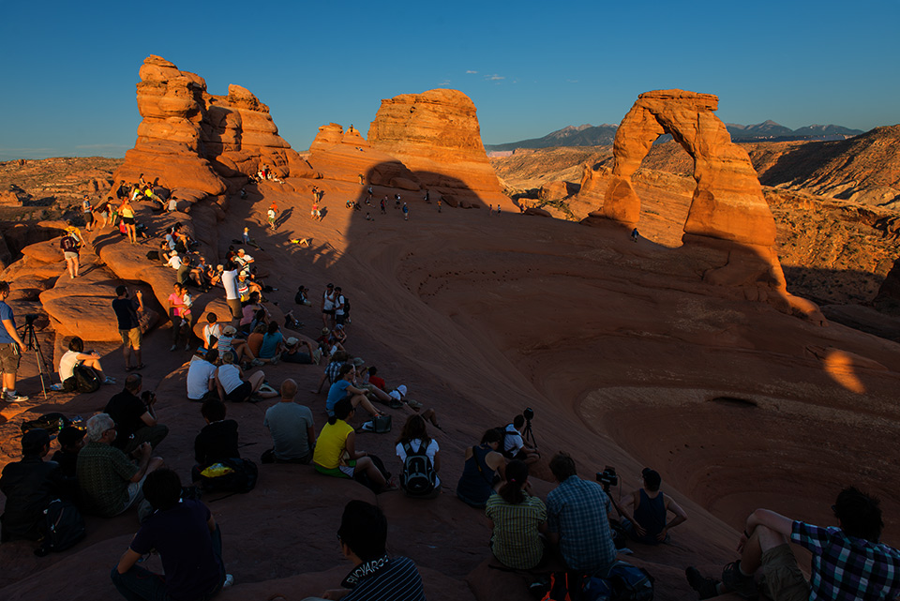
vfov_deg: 53.2
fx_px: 600
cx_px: 450
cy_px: 300
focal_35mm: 24
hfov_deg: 73.7
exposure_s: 1/40
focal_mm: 24
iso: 100
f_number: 7.1
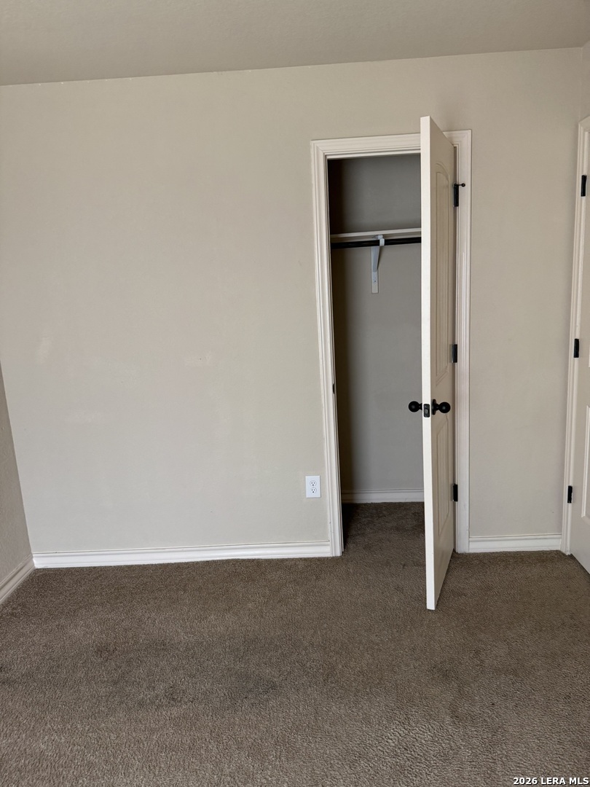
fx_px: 545
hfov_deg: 56.8
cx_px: 295
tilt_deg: -10.3
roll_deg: +2.1
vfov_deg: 71.6
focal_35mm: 24
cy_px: 394
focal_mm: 6.76
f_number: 1.78
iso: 200
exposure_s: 1/85
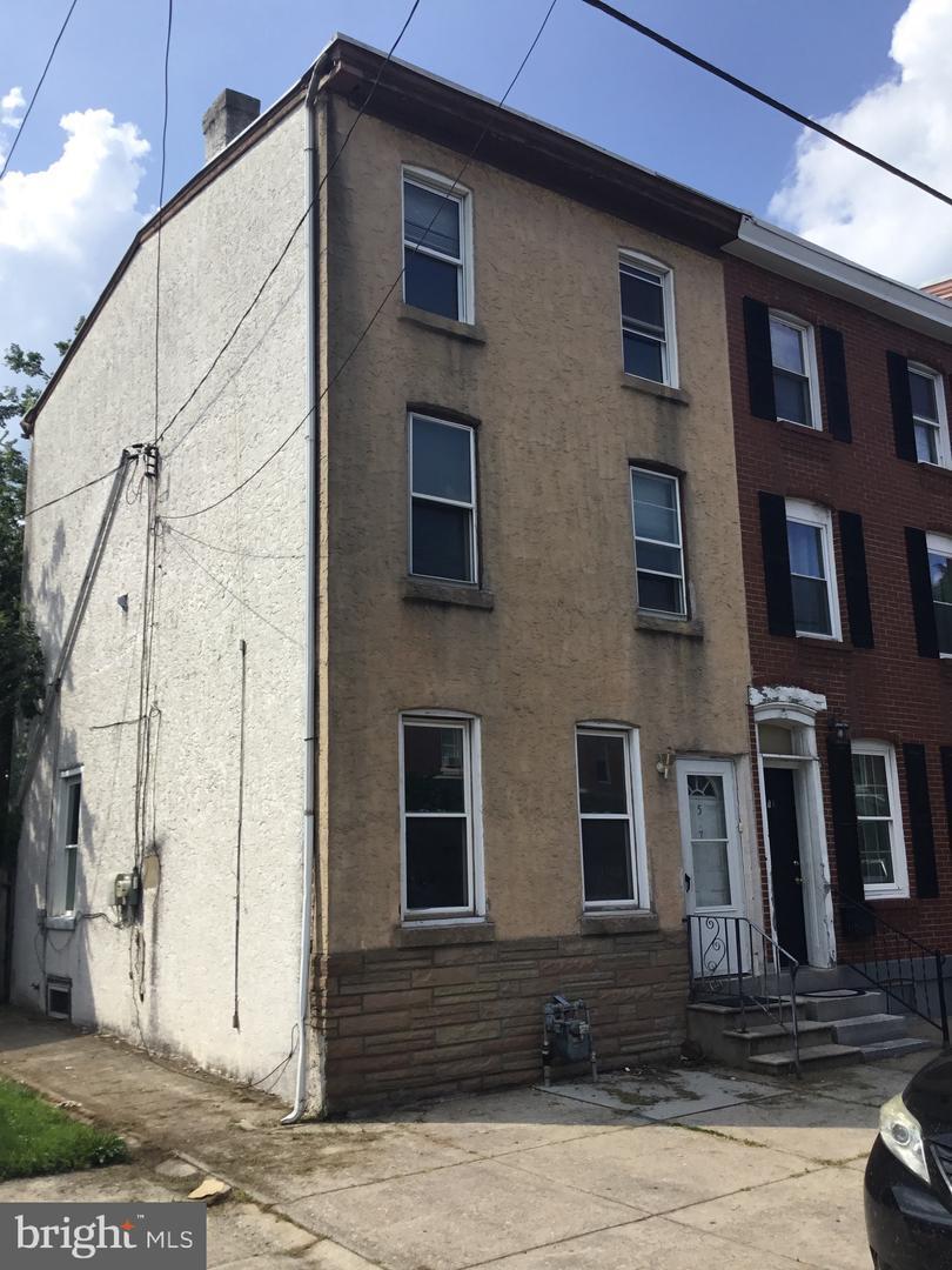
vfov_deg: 58.4
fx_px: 1137
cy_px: 635
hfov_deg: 45.4
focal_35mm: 31
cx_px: 476
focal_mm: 3.3
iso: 25
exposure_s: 1/1294
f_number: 2.4
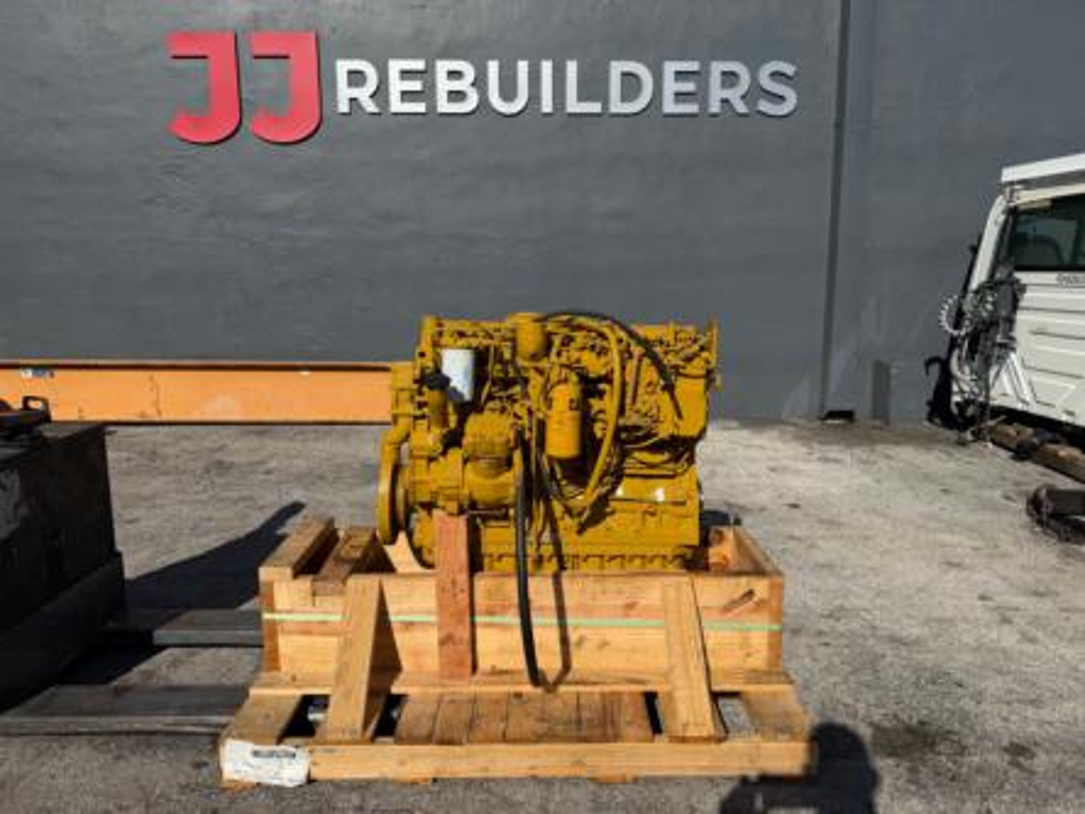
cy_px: 407
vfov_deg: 56.8
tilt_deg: -9.9
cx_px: 542
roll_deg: +0.0
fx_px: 752
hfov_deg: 71.6
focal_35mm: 24
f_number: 1.78
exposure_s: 1/8130
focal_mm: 6.76
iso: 80
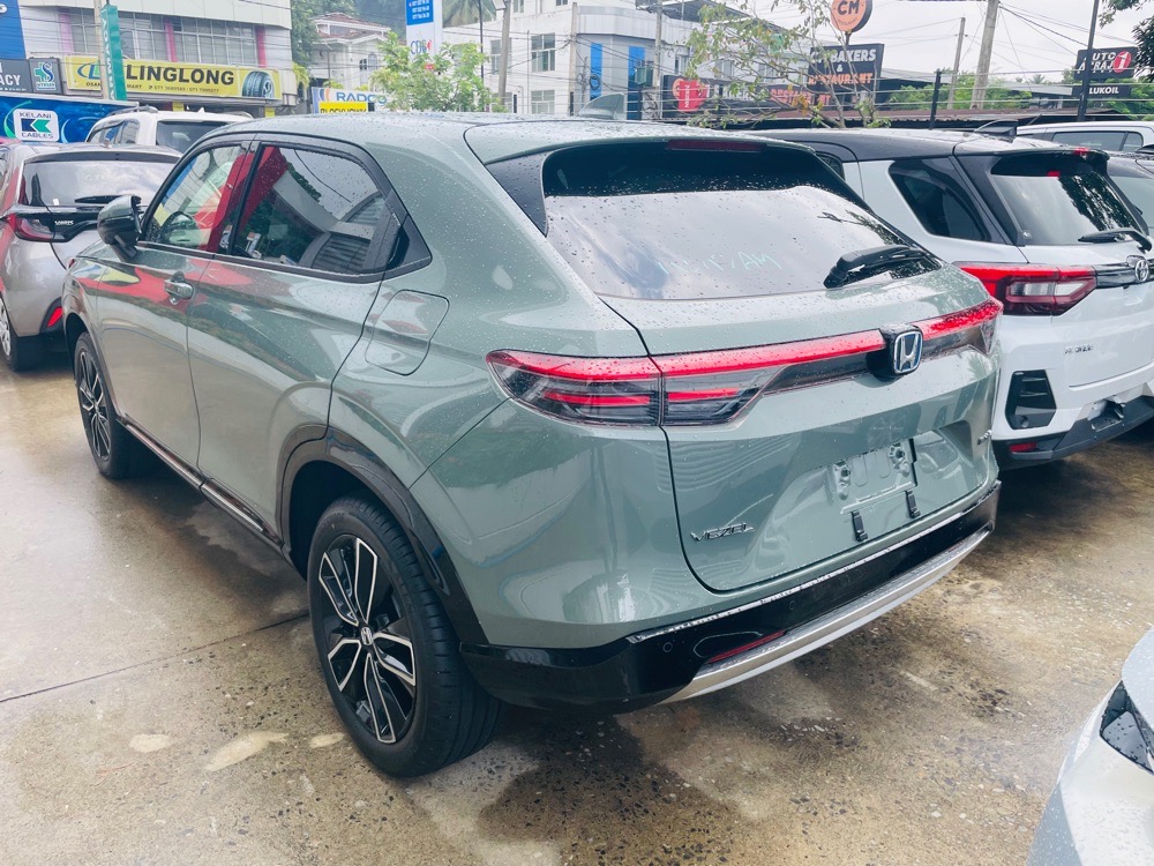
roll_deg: -1.1
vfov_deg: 53.1
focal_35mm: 26
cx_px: 577
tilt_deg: -18.0
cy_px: 433
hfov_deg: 67.3
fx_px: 867
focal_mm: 4.2
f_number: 1.6
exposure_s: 1/496
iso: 32
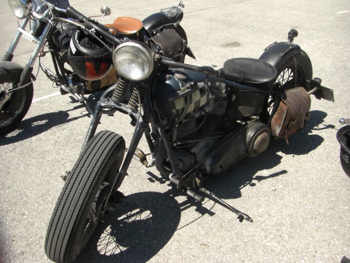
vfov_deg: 37.7
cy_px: 132
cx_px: 175
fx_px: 384
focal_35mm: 38
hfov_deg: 49.0
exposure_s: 1/200
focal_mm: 6.3
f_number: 4.6
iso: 64
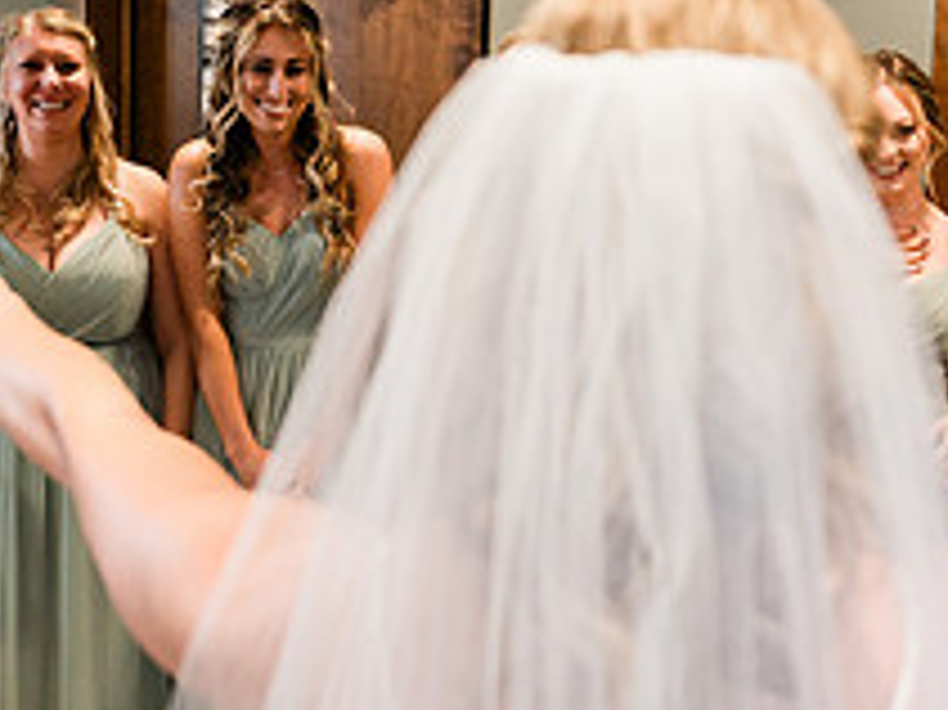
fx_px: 2025
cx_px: 620
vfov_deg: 19.9
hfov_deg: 26.2
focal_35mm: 74
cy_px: 359
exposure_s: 1/200
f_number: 2.8
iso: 1000
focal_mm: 28
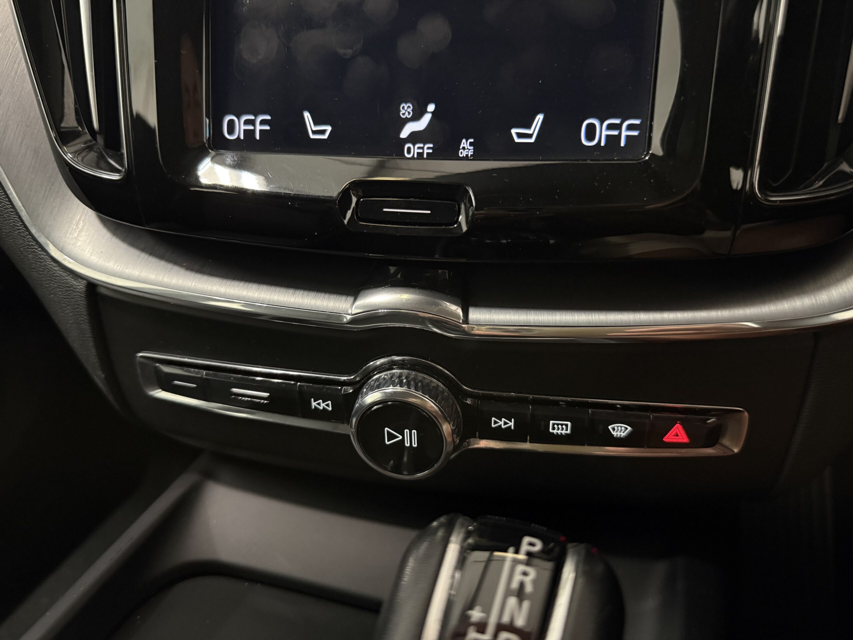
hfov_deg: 71.6
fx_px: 591
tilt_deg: -30.4
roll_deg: +3.0
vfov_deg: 56.8
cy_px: 320
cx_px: 426
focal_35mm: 24
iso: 1000
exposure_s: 1/25
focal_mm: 6.76
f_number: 1.78
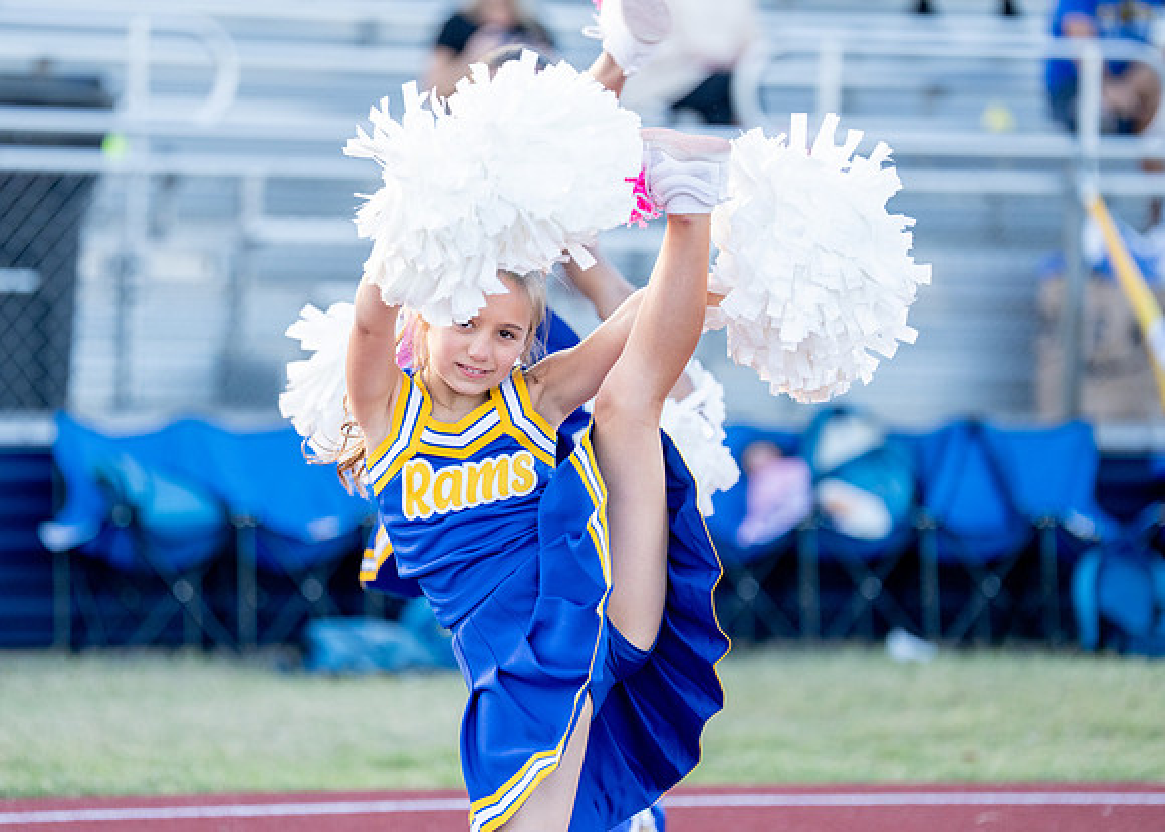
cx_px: 479
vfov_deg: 7.6
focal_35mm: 189
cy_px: 409
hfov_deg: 10.6
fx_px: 6259
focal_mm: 157
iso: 640
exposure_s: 1/1000
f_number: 2.8
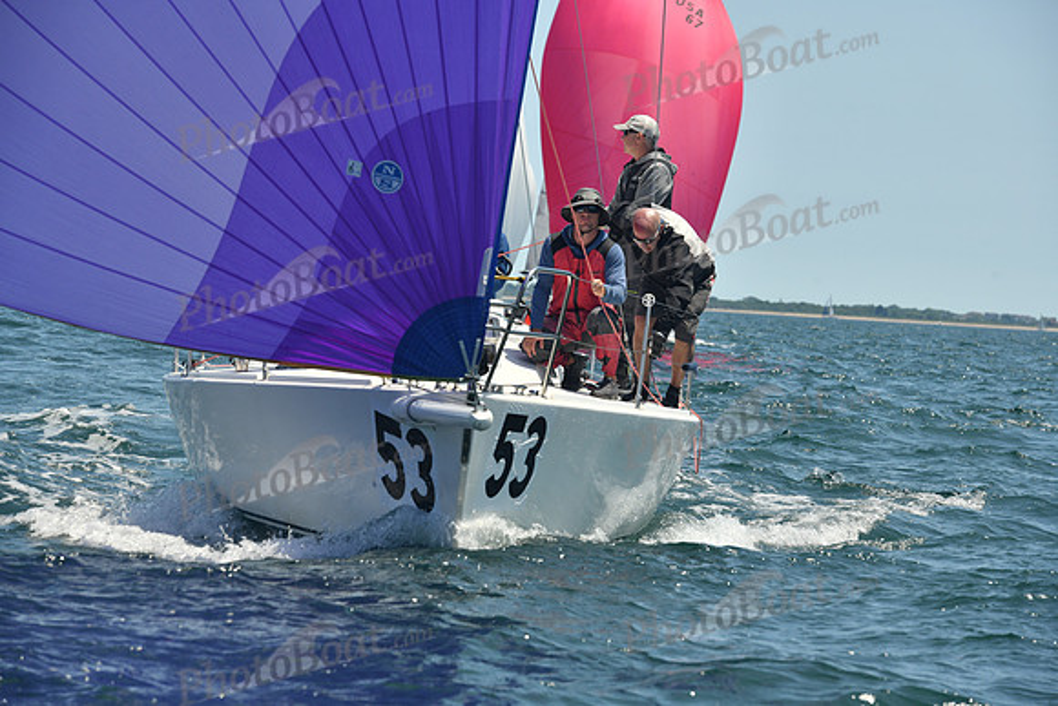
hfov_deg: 12.4
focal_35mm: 165
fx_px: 4850
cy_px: 353
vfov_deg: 8.3
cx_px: 529
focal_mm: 165
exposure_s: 1/640
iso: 320
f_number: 8
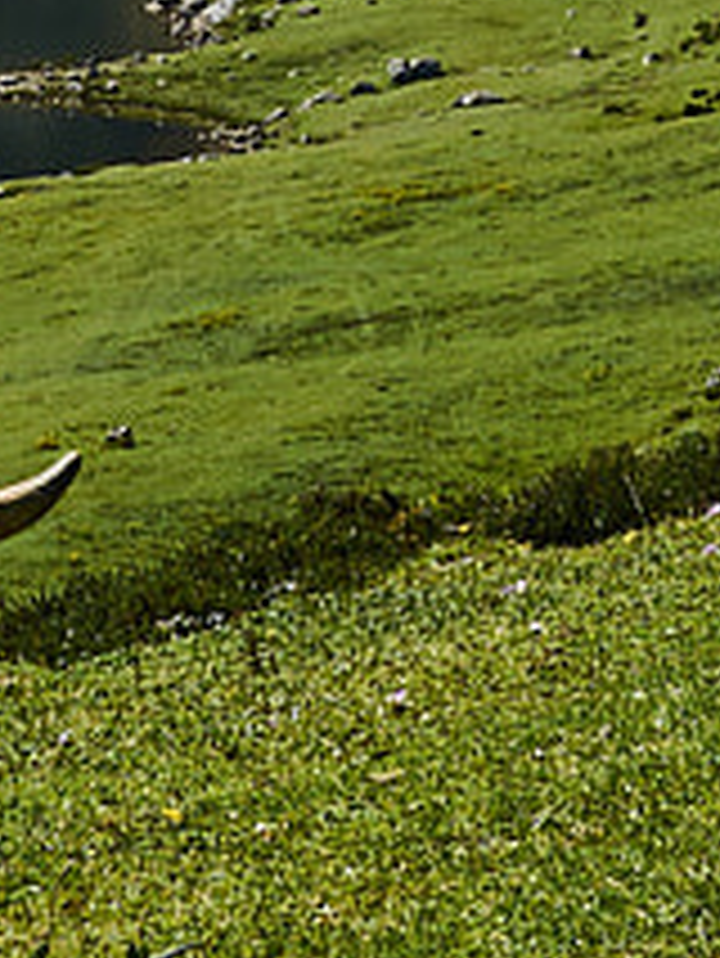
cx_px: 976
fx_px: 5209
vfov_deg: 10.1
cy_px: -621
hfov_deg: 7.8
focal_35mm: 188
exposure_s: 1/350
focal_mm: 26
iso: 200
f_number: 9.5
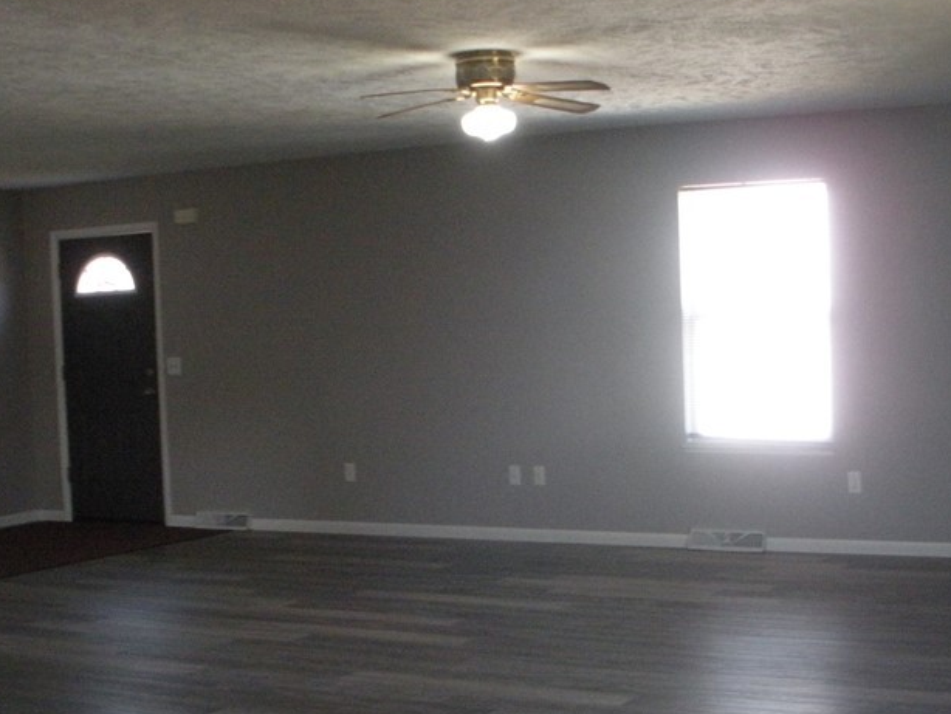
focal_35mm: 60
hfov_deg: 32.1
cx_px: 576
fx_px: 1649
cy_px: 497
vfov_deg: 24.3
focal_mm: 6.3
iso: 400
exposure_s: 1/42.1
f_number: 3.5
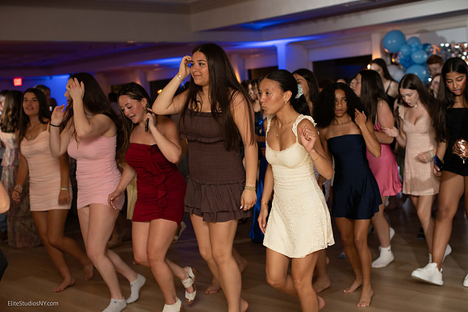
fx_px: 650
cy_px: 156
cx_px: 234
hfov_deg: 39.6
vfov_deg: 27.0
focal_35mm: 50
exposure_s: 1/125
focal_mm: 50
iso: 1600
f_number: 2.8
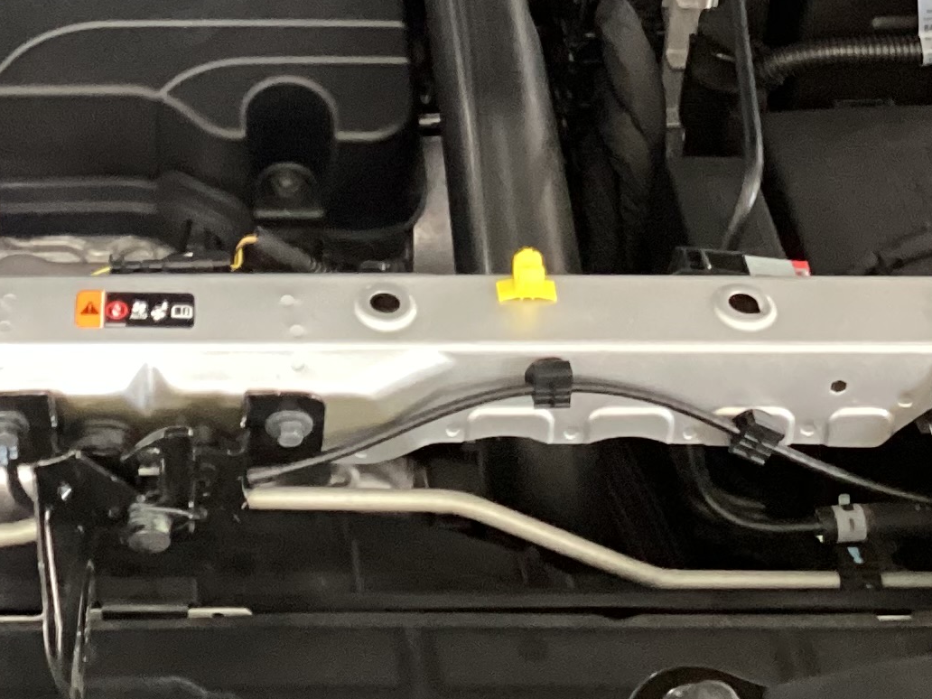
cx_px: 120
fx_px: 2639
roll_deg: +0.6
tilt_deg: -36.8
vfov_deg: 14.7
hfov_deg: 19.7
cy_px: -75
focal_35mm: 98
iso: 400
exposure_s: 1/40
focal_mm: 3.3
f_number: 2.4
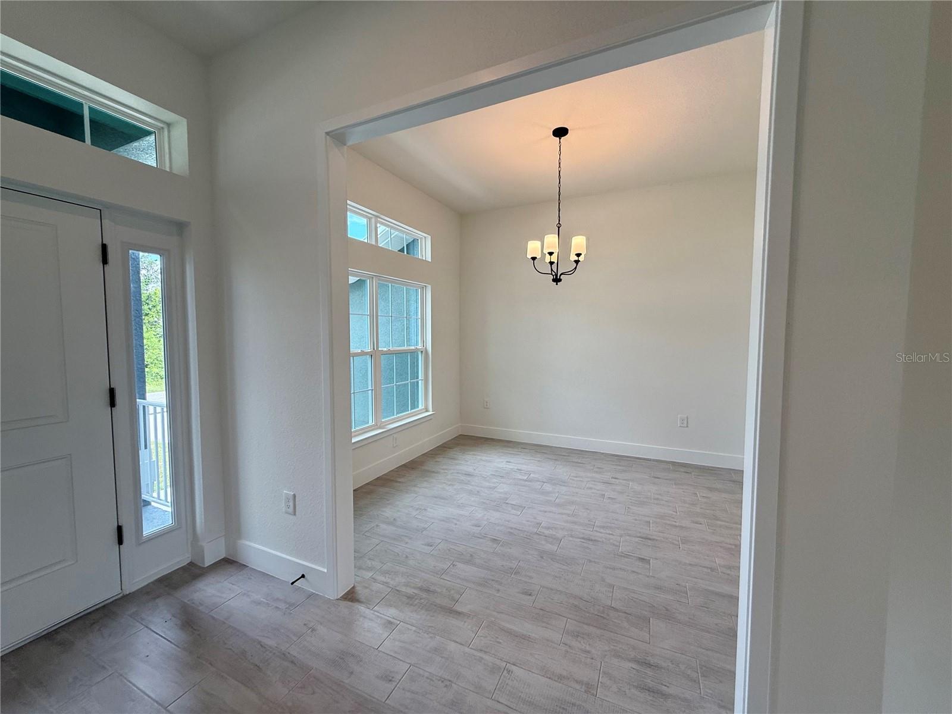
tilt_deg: -2.5
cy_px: 357
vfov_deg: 85.7
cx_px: 476
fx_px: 385
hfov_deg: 102.1
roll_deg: -0.7
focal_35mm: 14
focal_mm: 2.22
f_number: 2.2
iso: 64
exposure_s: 1/120
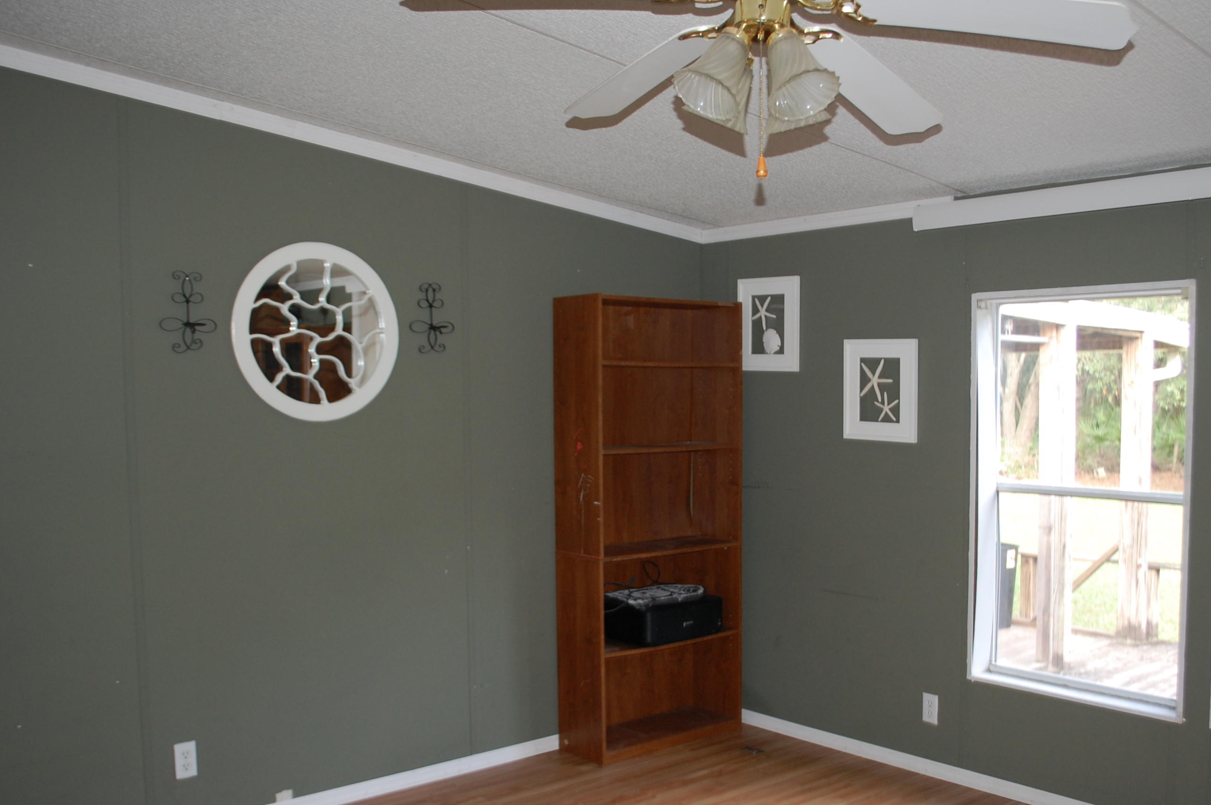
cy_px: 466
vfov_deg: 37.7
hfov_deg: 54.4
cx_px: 651
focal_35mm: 35
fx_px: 1176
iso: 400
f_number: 3.8
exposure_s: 1/60
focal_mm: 20
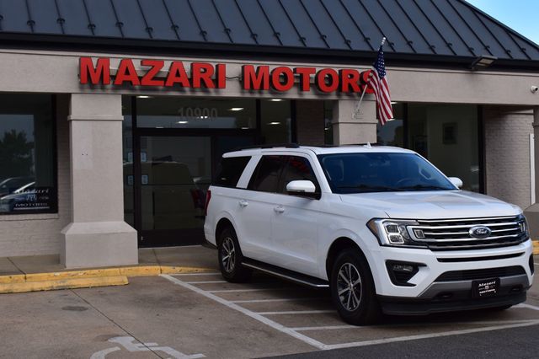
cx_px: 270
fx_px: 763
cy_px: 180
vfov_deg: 26.5
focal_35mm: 51
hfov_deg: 38.9
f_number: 11
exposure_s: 1/400
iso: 400
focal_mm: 34
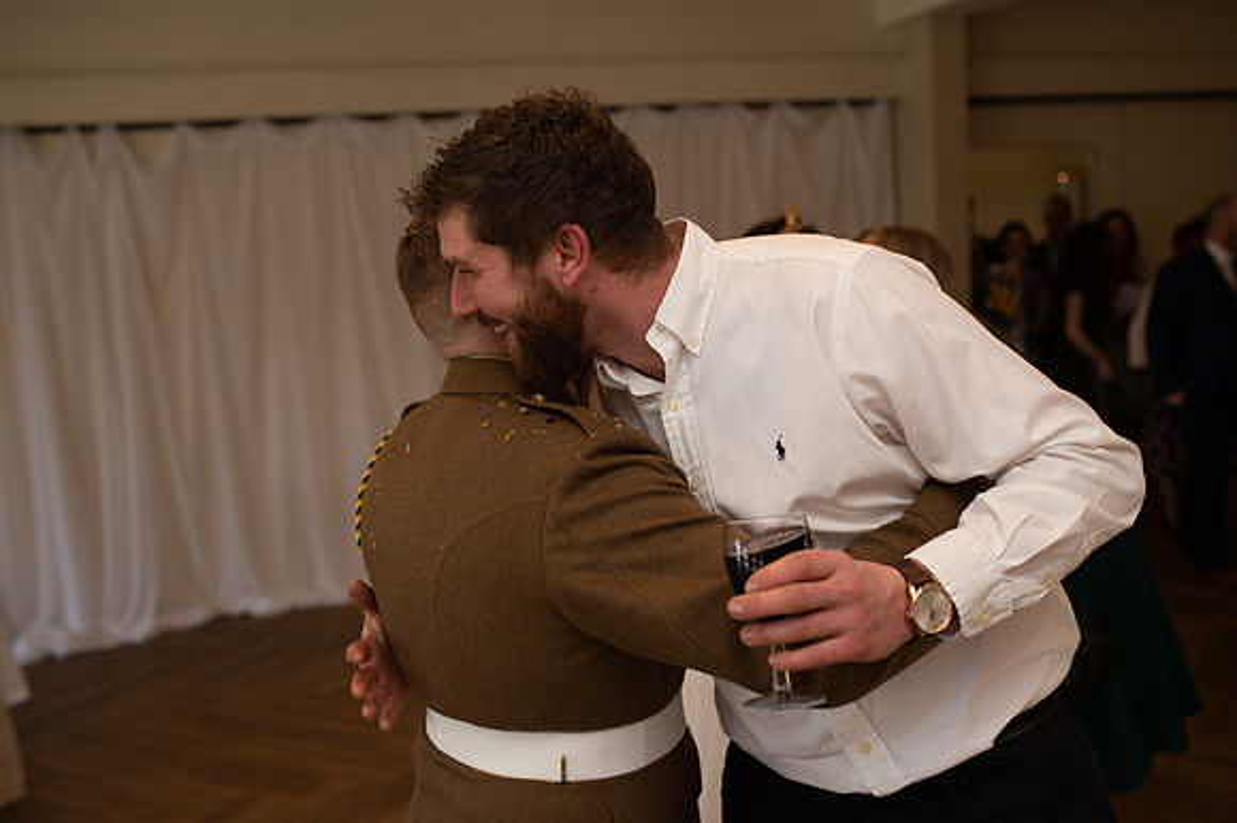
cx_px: 618
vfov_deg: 37.8
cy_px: 412
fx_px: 1202
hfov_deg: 54.5
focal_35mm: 35
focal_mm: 35
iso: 200
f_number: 3.5
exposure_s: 1/100
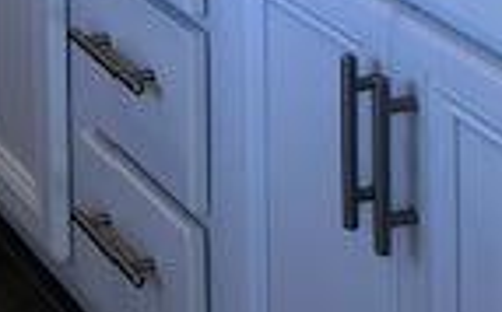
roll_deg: +1.1
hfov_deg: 15.0
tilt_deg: -3.2
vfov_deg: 8.5
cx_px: -161
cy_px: -557
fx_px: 1817
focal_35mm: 133
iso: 25
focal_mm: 4
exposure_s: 1/30
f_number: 1.8
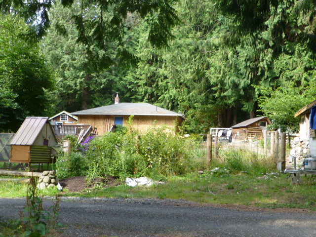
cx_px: 158
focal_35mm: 44
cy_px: 118
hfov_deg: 42.9
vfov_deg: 32.9
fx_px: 402
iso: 200
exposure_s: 1/200
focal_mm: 7.9
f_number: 4.1
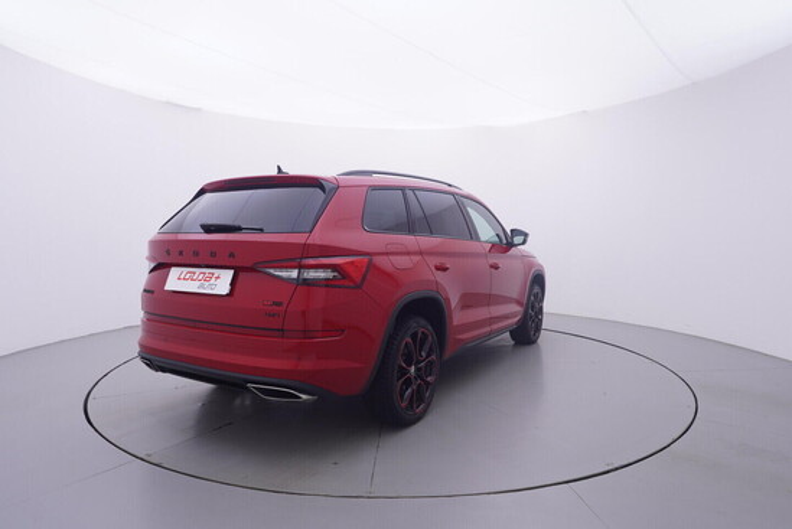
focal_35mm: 22
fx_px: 495
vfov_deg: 56.2
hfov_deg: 77.3
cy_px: 264
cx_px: 396
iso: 200
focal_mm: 15
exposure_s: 1/80
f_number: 5
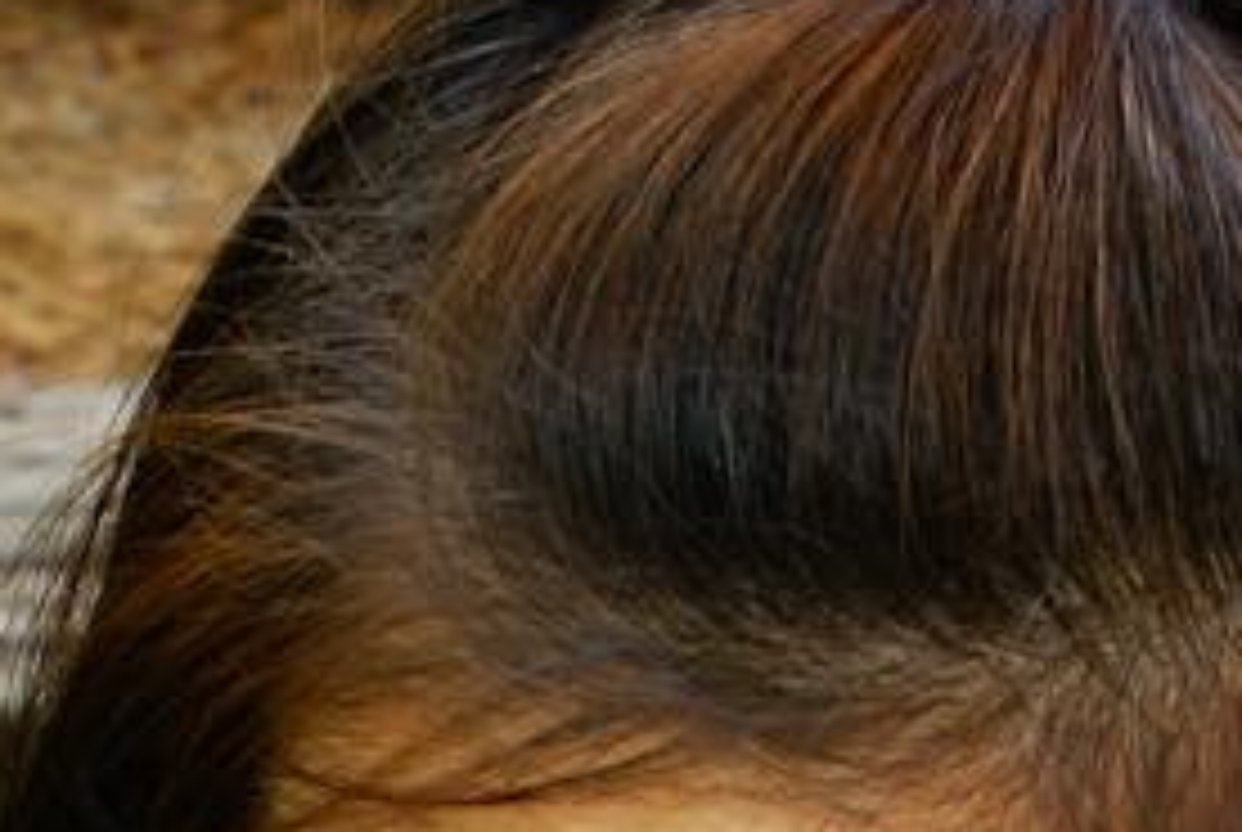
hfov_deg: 8.4
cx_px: 968
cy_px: 1722
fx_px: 8408
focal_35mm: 243
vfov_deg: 5.5
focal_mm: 35
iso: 160
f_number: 5.6
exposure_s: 1/80
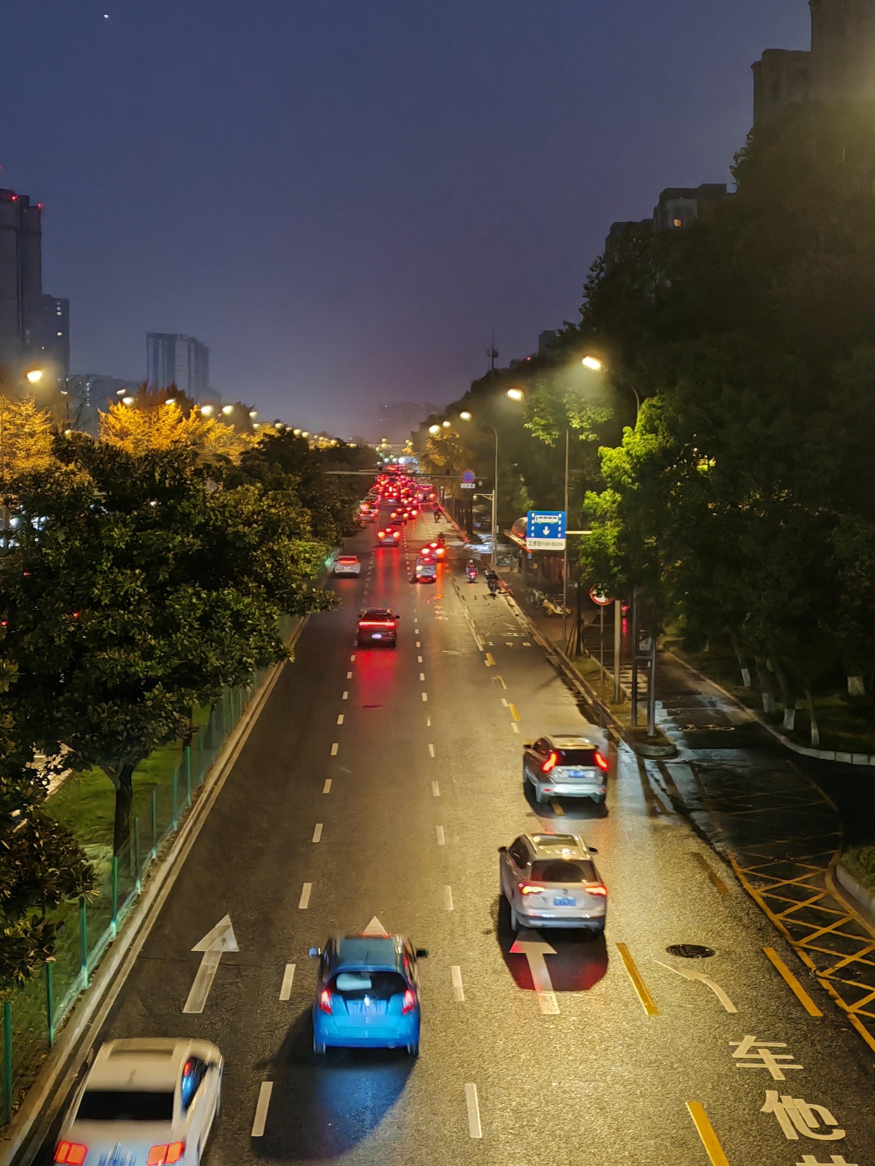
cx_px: 438
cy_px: 583
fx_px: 1820
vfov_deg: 35.5
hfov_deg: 27.0
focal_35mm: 54
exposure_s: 1/33
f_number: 1.9
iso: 1250
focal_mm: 5.52
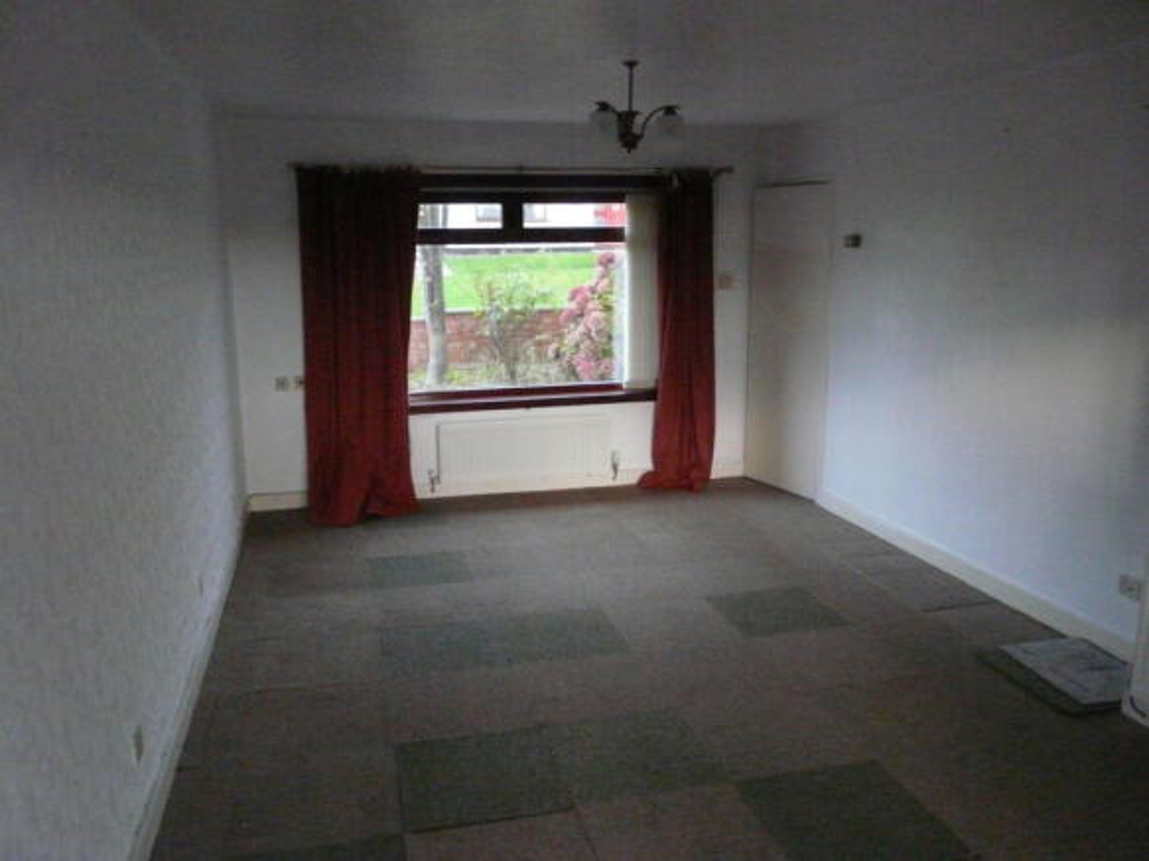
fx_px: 929
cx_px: 574
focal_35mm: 28
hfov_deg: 63.5
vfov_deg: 49.7
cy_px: 430
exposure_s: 1/20
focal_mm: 4.6
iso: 800
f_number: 2.8
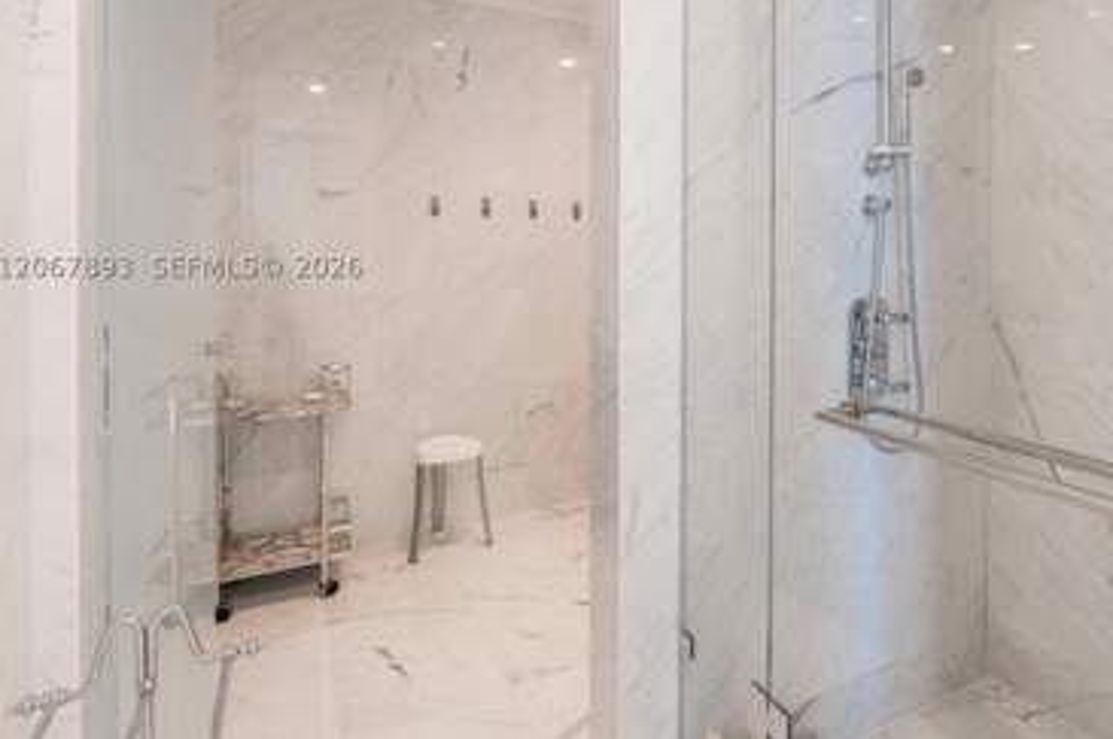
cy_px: 263
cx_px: 699
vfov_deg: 56.9
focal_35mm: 22
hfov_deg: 78.0
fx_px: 669
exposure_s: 1/10
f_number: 7.1
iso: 250
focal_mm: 11
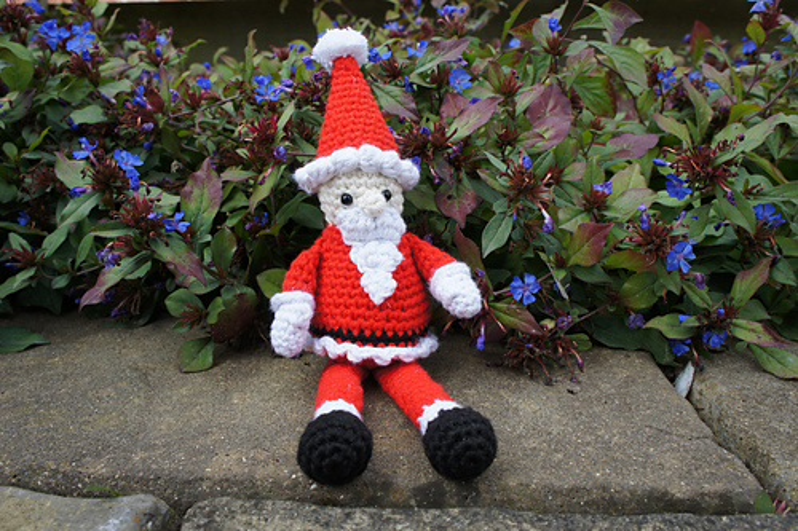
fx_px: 665
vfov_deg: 43.6
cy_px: 266
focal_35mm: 30
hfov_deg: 61.9
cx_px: 399
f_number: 7.1
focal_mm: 20
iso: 200
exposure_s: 1/125
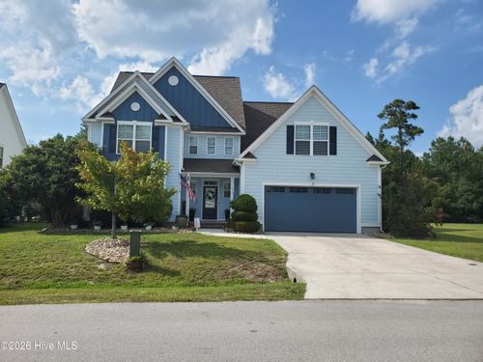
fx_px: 363
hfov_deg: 67.3
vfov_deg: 53.1
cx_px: 242
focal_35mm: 26
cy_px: 181
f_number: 2.4
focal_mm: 4.3
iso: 50
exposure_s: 1/1675
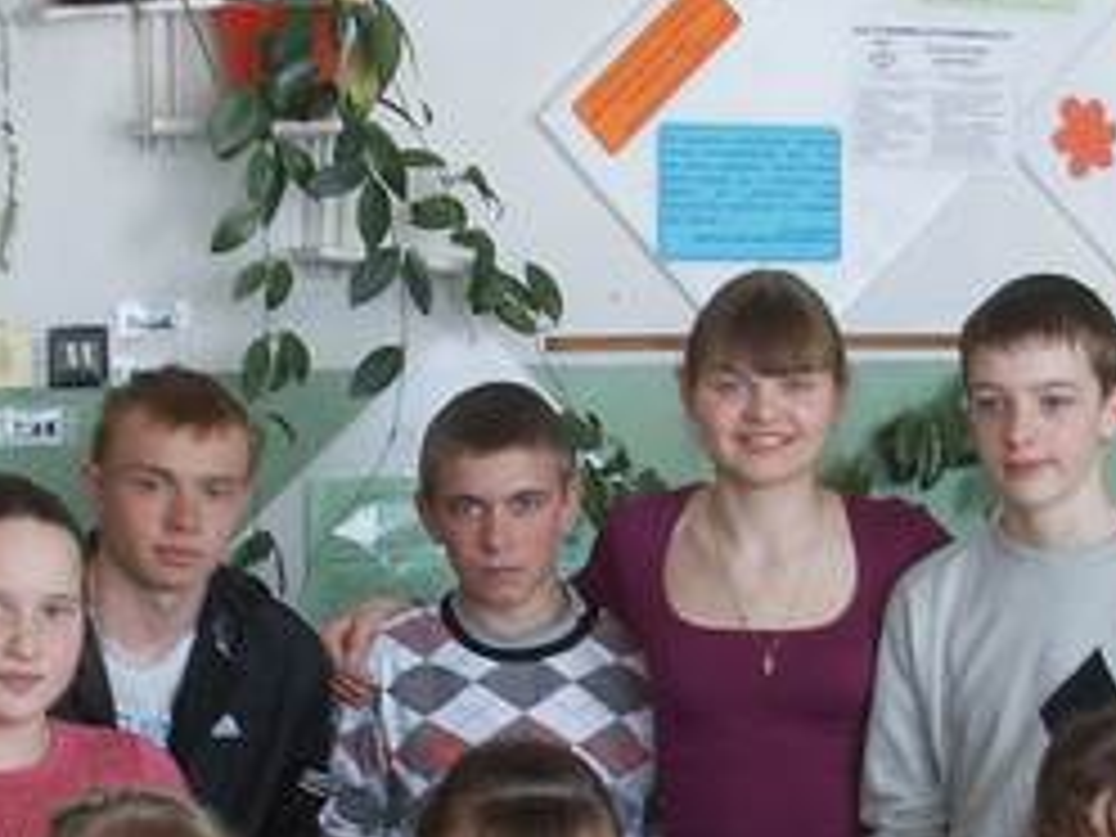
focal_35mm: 126
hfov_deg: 15.6
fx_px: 4062
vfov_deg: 11.7
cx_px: 536
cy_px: 765
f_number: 3.5
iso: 63
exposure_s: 1/15
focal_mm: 6.6
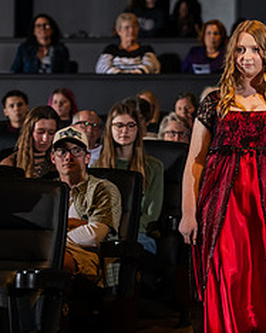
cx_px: 309
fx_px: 2294
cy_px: 166
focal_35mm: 233
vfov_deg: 8.3
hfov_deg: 6.6
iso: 2000
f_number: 3.2
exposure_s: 1/200
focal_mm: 100
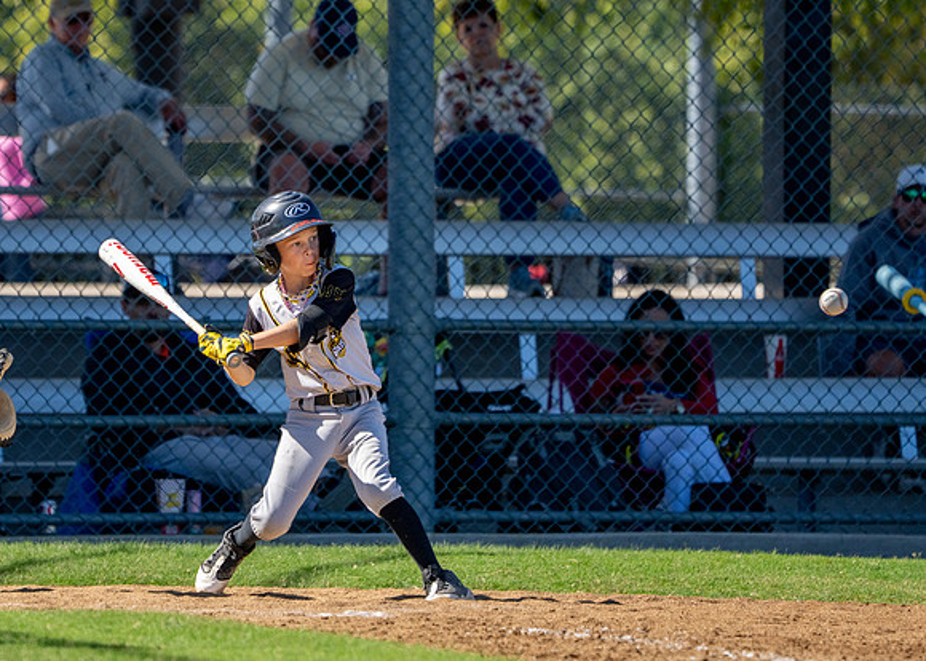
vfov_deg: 3.4
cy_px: 275
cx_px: 299
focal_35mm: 427
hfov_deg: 4.7
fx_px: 11231
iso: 1000
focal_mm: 291
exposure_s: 1/4000
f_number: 5.6
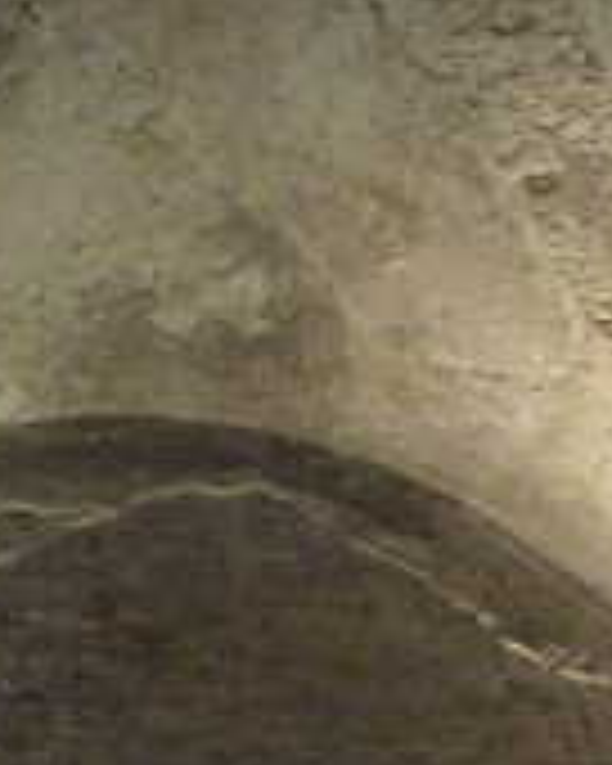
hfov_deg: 24.0
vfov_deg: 29.2
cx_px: 86
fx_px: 1404
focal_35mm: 62
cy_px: 70
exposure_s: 1/200
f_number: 3.5
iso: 3200
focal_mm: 4.1
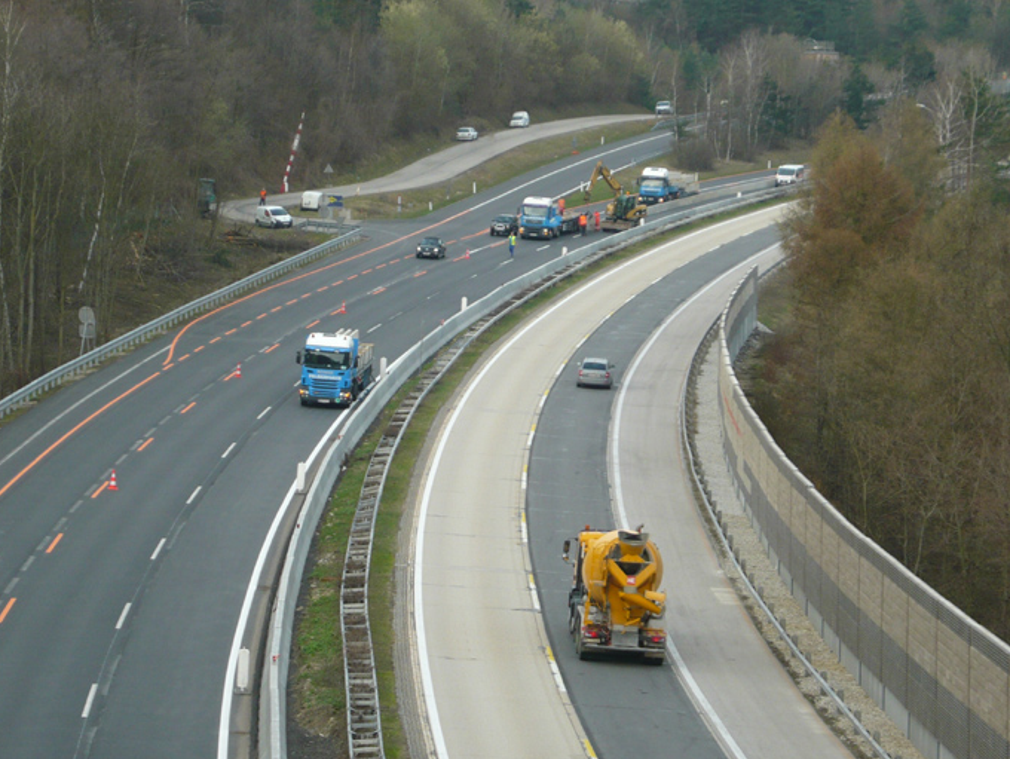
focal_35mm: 140
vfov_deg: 10.6
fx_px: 4088
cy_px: 371
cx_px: 501
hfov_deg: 14.1
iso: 100
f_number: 5.1
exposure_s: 1/250
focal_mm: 16.5
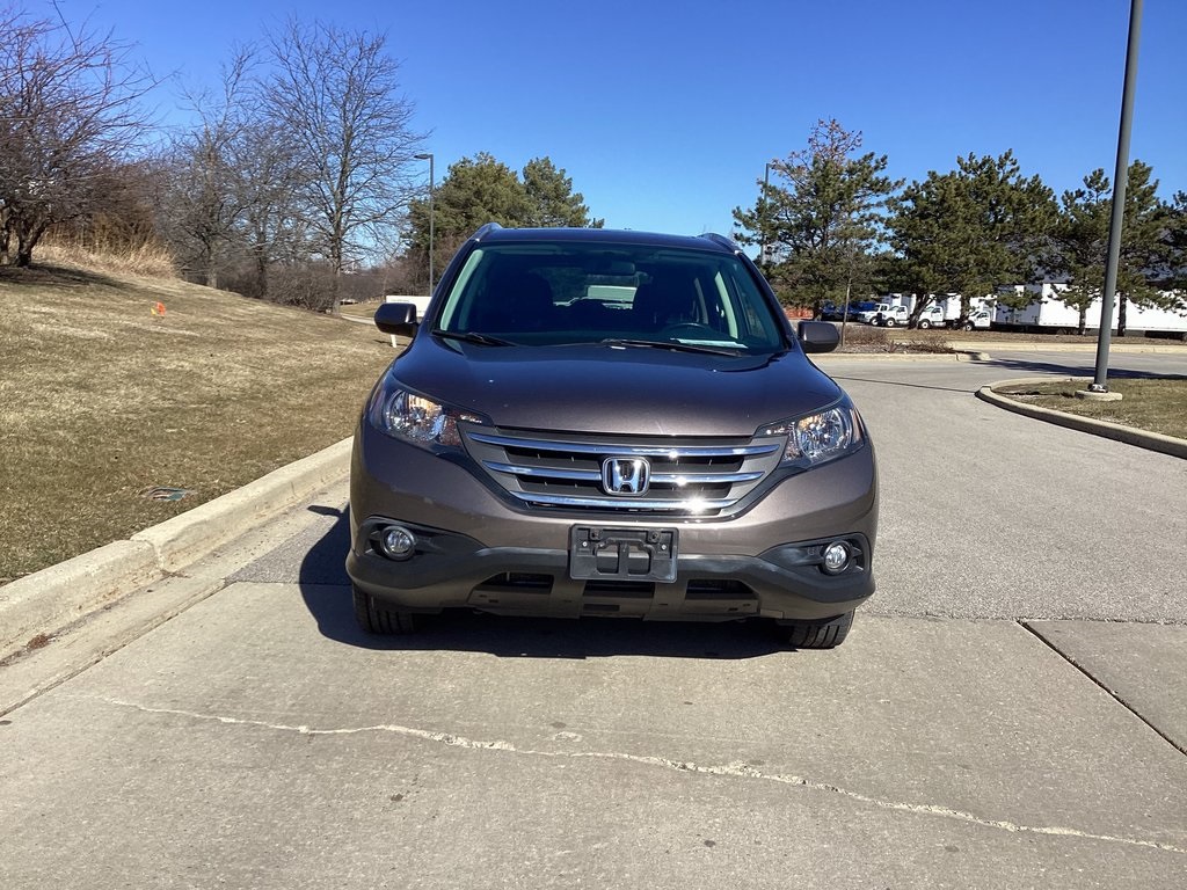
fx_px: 1063
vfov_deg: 45.4
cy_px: 445
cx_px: 594
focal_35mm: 31
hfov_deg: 58.4
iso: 25
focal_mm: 3.3
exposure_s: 1/1431
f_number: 2.4
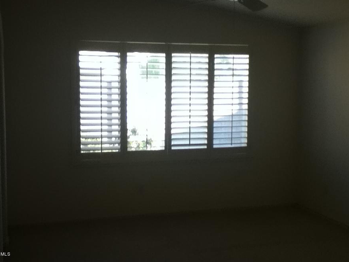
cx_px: 164
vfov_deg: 40.7
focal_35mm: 35
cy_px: 121
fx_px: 353
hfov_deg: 52.6
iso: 100
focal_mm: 3.85
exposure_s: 1/60
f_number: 2.4
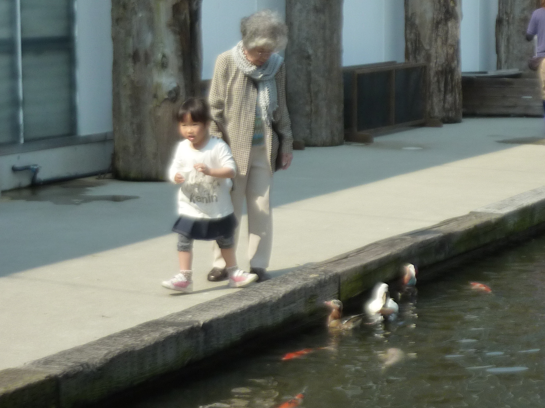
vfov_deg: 14.0
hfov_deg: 18.5
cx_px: 272
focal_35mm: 106
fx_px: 1669
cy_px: 204
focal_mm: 9.7
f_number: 3.9
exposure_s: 1/400
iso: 125
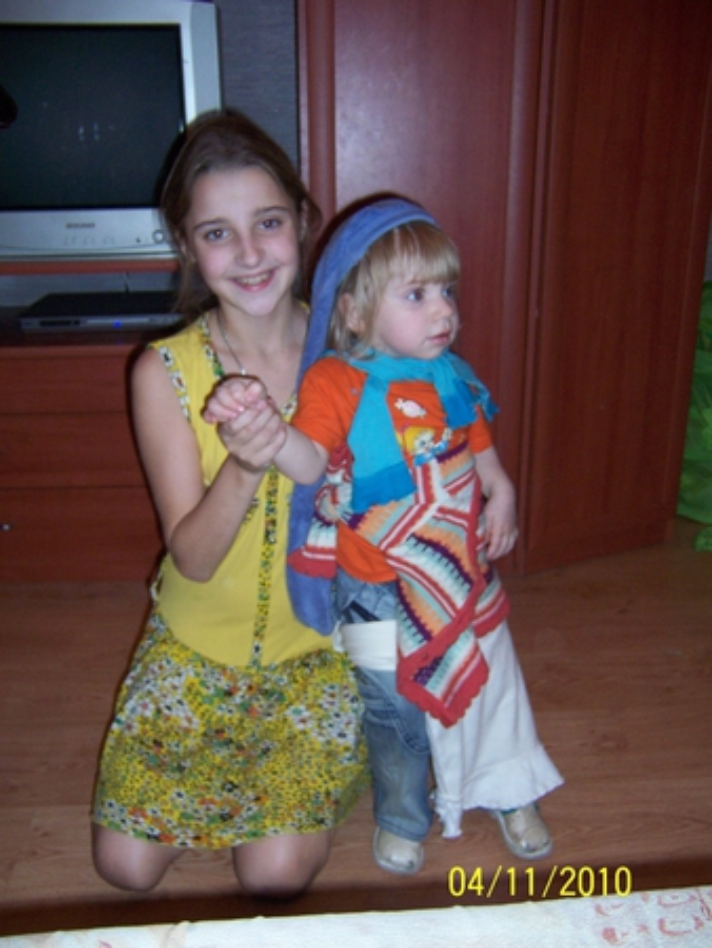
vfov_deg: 55.3
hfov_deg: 43.0
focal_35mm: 33
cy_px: 474
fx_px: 904
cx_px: 356
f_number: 2.8
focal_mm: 5.5
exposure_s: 1/60
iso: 140
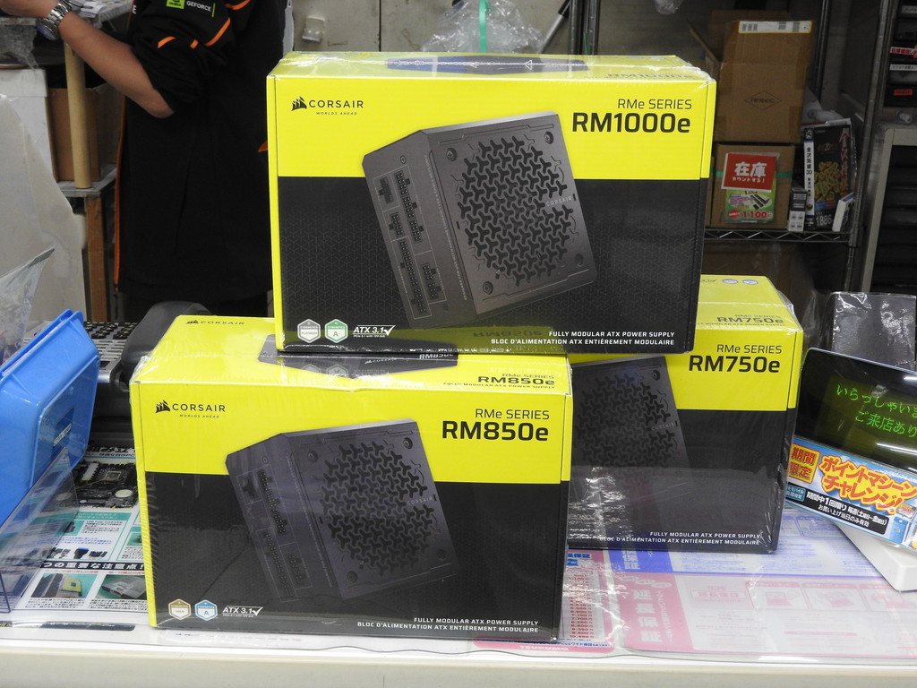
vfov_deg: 29.1
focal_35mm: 50
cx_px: 458
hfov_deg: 38.2
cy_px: 344
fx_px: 1325
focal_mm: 9
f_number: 4
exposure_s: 1/30
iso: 280
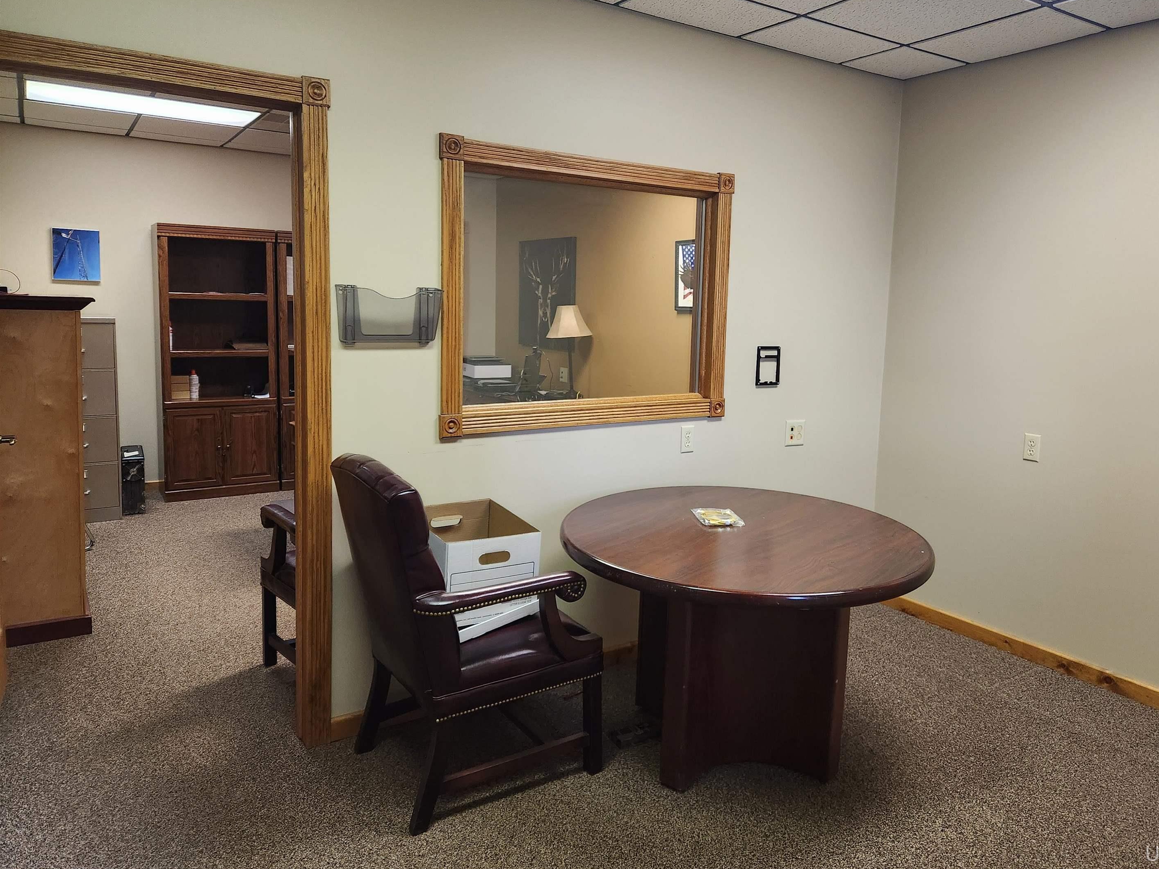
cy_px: 402
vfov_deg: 54.8
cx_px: 630
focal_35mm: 25
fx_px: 837
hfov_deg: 69.3
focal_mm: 5.4
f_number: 1.8
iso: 640
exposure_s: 1/120
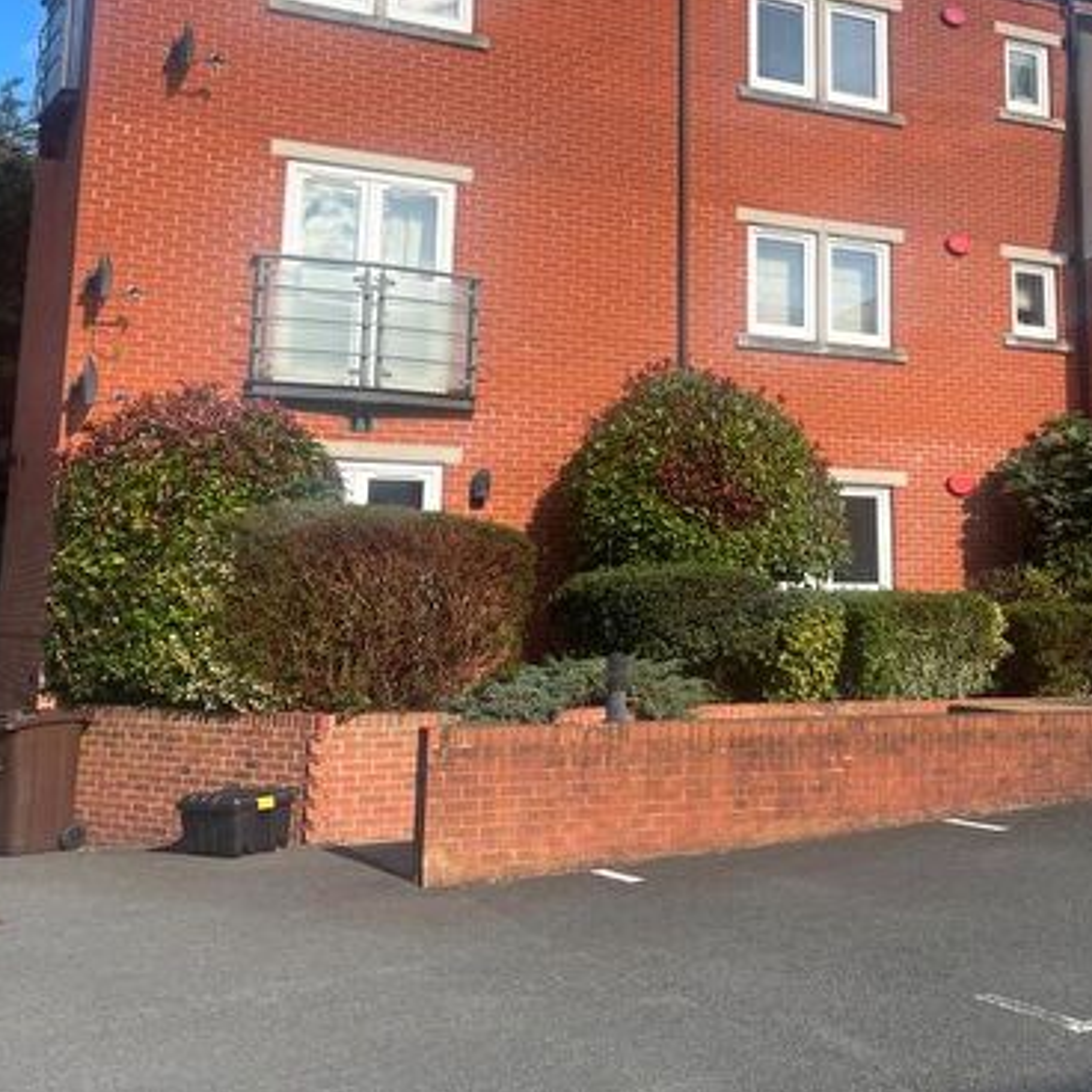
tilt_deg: +9.2
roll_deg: -0.7
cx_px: 727
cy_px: 325
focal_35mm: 42
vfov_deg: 39.3
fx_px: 1499
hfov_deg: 39.6
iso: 32
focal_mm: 5.1
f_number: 1.6
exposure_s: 1/2387
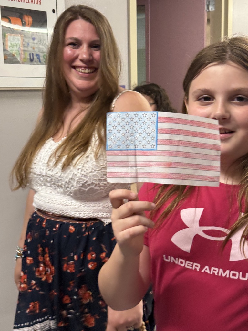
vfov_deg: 39.7
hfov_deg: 30.3
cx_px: 124
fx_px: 459
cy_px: 166
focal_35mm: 48
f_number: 1.78
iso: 160
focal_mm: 6.76
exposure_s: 1/60
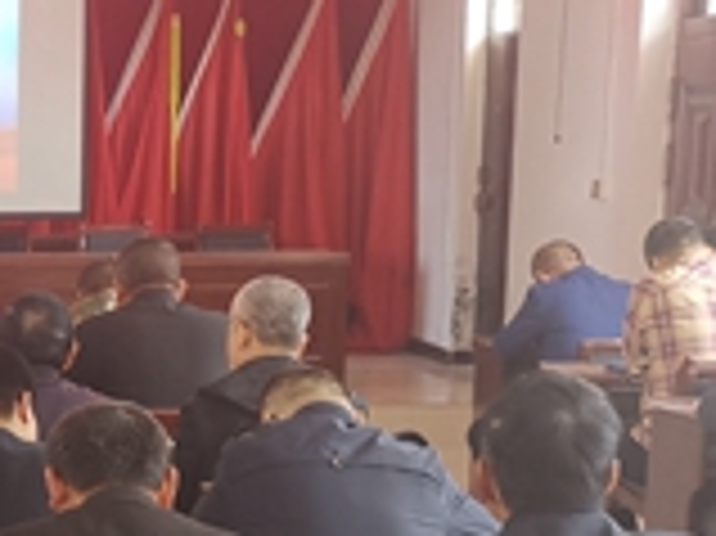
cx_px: -162
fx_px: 2108
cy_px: 504
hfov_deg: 18.2
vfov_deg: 14.3
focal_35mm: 102
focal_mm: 4.75
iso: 125
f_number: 1.8
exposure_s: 1/100
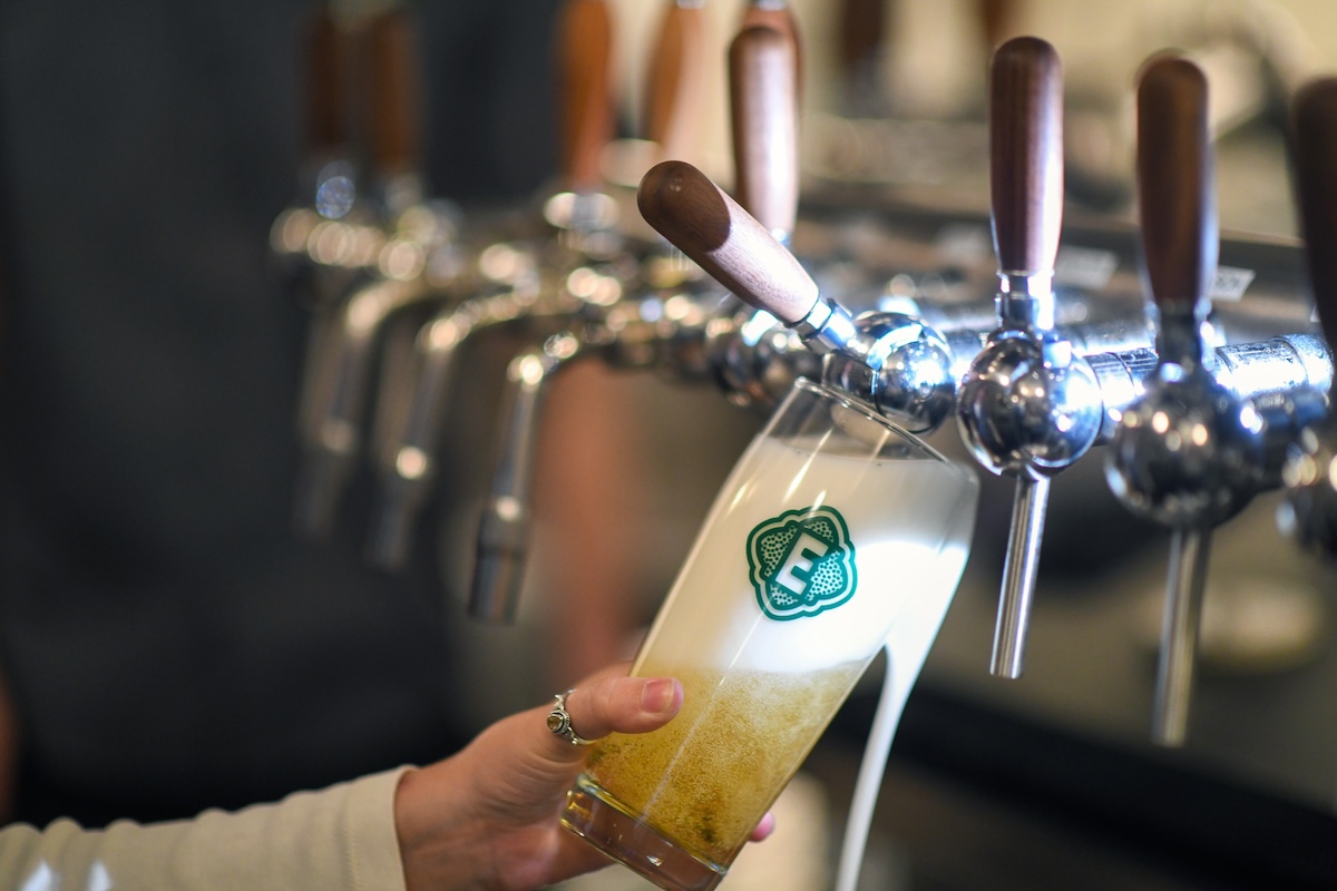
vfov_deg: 16.1
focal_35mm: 85
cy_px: 446
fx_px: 3157
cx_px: 668
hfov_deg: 23.9
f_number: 1.4
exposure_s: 1/200
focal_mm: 85
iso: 2500
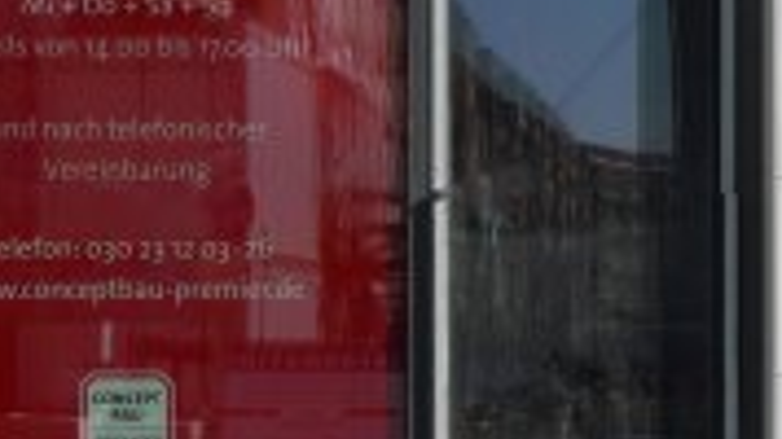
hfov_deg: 11.9
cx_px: 242
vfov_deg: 6.7
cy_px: 454
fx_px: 3752
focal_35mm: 181
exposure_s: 1/1000
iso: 80
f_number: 4.5
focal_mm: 9.3
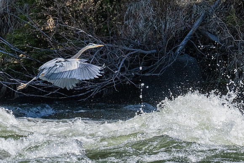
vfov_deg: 1.5
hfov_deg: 2.2
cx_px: 144
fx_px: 6295
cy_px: 63
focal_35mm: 929
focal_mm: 530
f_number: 13
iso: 2500
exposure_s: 1/1600
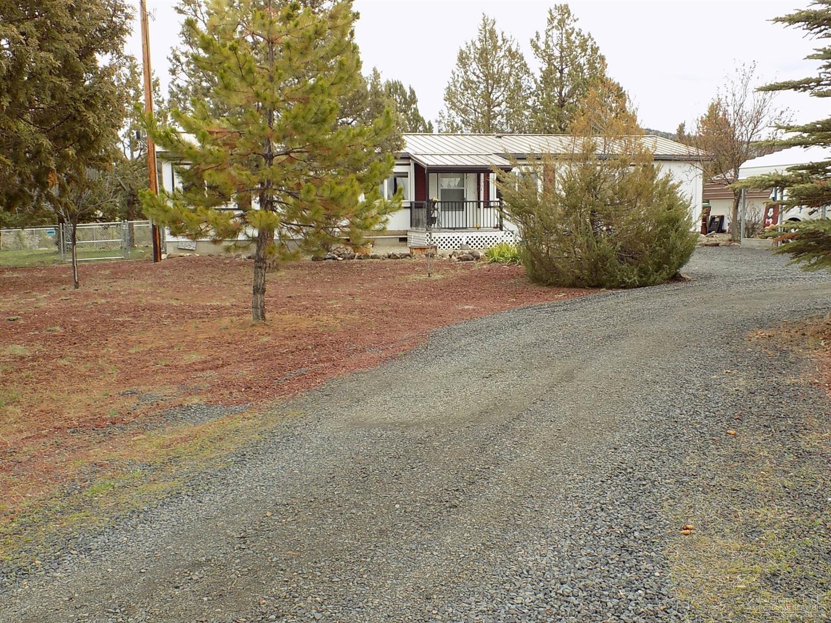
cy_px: 312
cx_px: 416
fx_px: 888
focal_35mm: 37
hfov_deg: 50.2
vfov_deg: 38.6
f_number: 3.5
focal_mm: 6.6
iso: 80
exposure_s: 1/200
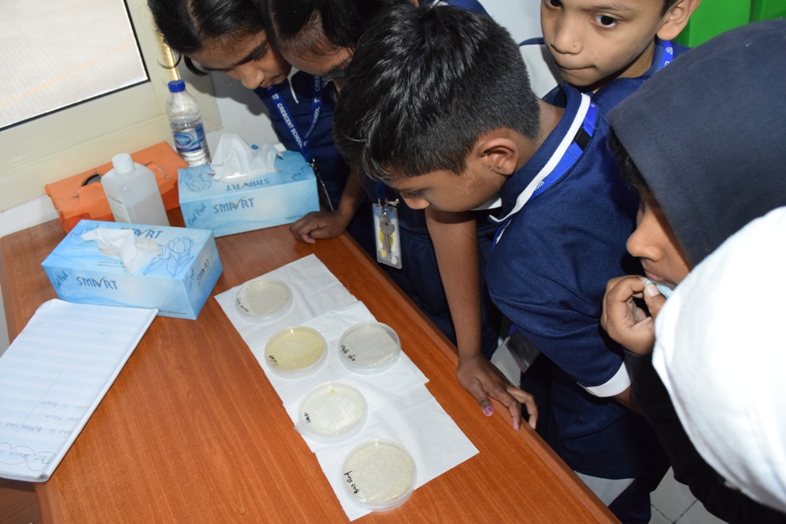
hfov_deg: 67.4
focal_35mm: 27
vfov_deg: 47.9
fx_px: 590
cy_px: 262
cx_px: 393
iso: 3200
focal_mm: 18
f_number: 5.6
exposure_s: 1/60
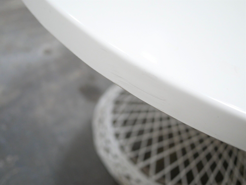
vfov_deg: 36.0
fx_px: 284
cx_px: 123
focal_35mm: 40
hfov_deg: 46.8
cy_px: 92
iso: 1600
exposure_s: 1/60
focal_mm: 20
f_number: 1.7
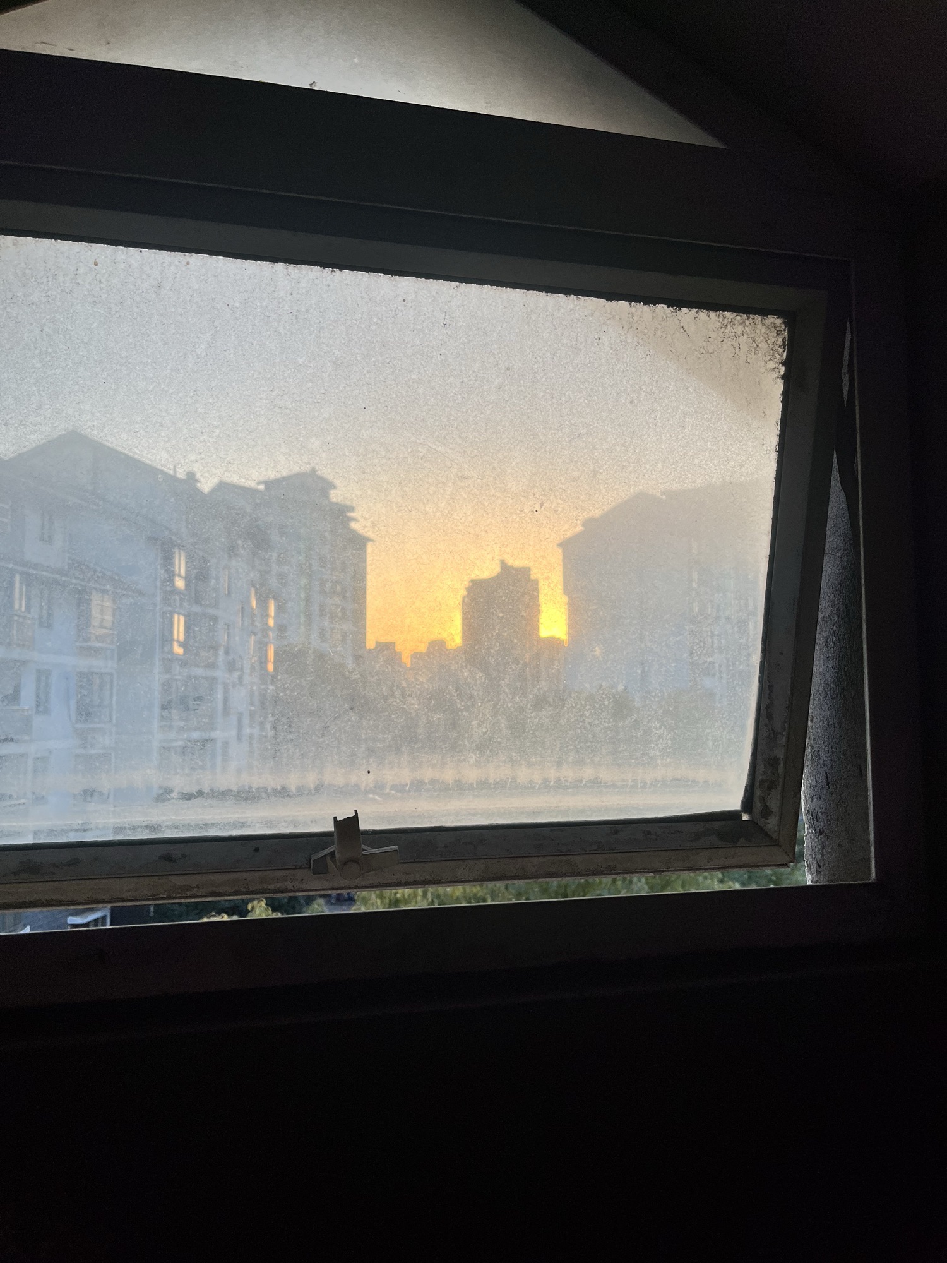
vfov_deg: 67.3
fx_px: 948
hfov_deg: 53.1
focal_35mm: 26
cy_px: 632
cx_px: 474
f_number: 1.6
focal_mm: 5.1
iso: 50
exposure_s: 1/520
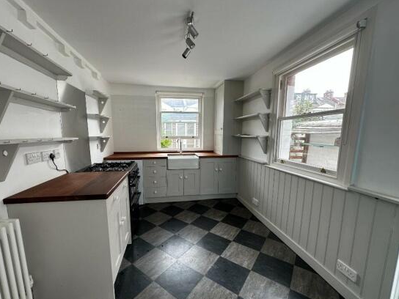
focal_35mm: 15
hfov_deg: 98.0
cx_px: 187
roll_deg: +0.0
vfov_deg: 81.6
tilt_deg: -9.1
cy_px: 159
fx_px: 173
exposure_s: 1/99
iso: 64
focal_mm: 2.22
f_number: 2.2
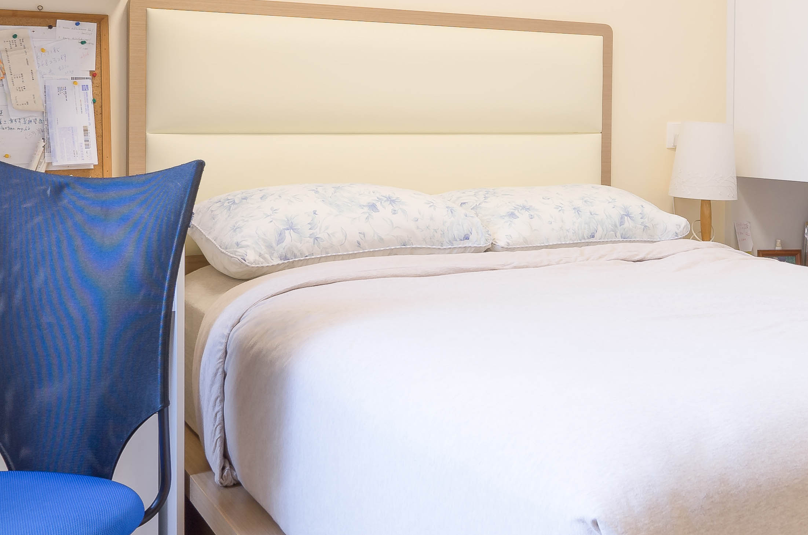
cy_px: 91
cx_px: 533
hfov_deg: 34.8
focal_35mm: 57
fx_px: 1277
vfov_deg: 23.3
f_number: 7.1
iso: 1000
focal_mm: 21
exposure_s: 1/60
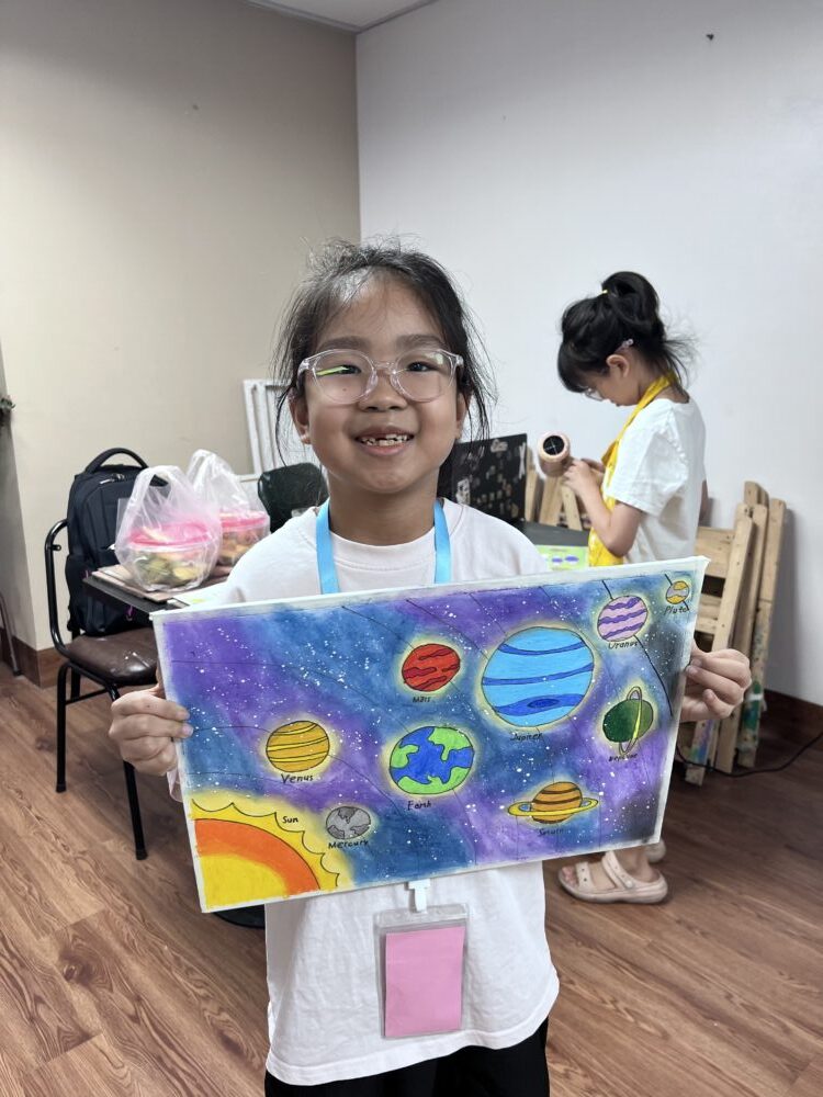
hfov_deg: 53.1
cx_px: 412
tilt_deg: -12.8
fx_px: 824
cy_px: 548
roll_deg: +0.9
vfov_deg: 67.3
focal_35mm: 26
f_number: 1.5
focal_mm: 5.7
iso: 80
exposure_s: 1/100
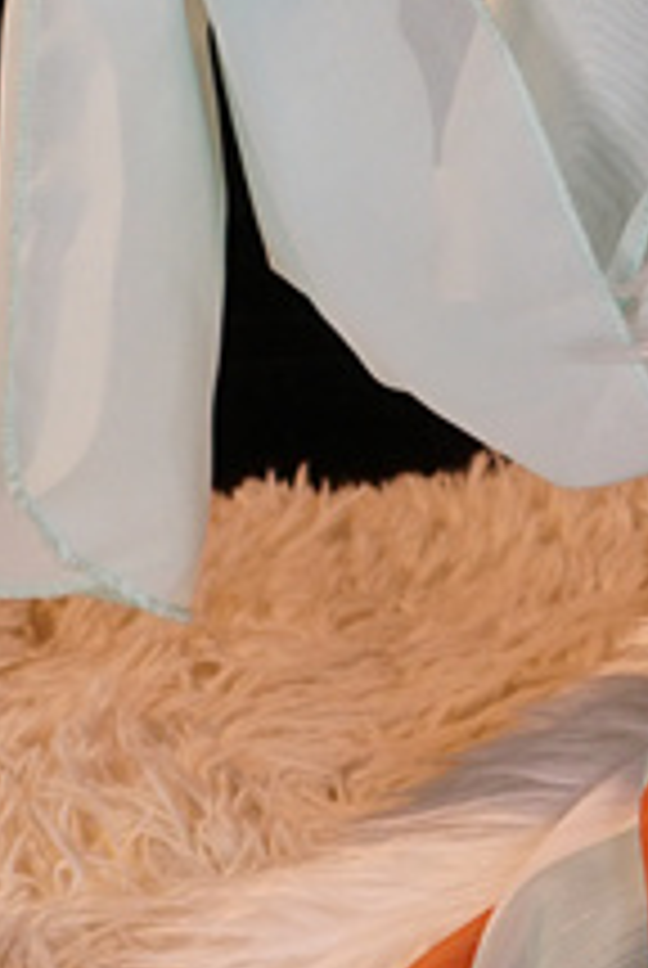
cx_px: 1292
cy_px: 313
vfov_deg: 9.5
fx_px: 5840
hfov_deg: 6.2
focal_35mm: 217
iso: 400
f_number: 7.1
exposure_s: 1/125
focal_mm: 35
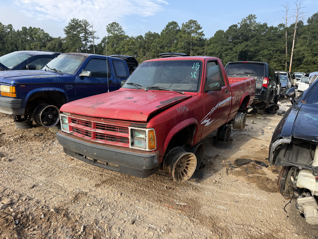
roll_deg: +1.4
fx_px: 220
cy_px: 120
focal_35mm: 24
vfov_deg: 56.8
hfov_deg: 71.6
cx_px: 159
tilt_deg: -10.1
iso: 80
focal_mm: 6.76
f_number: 1.78
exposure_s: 1/1018
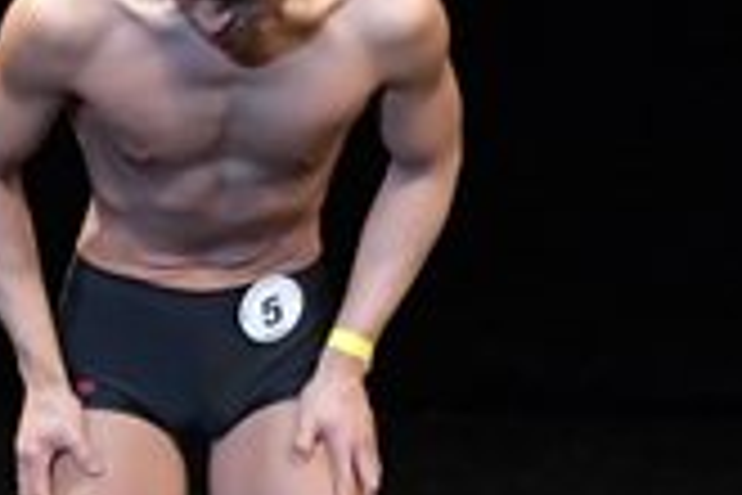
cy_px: 580
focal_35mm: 951
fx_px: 19600
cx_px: -268
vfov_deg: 1.4
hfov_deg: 2.2
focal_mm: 135
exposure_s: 1/400
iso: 3200
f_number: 5.6
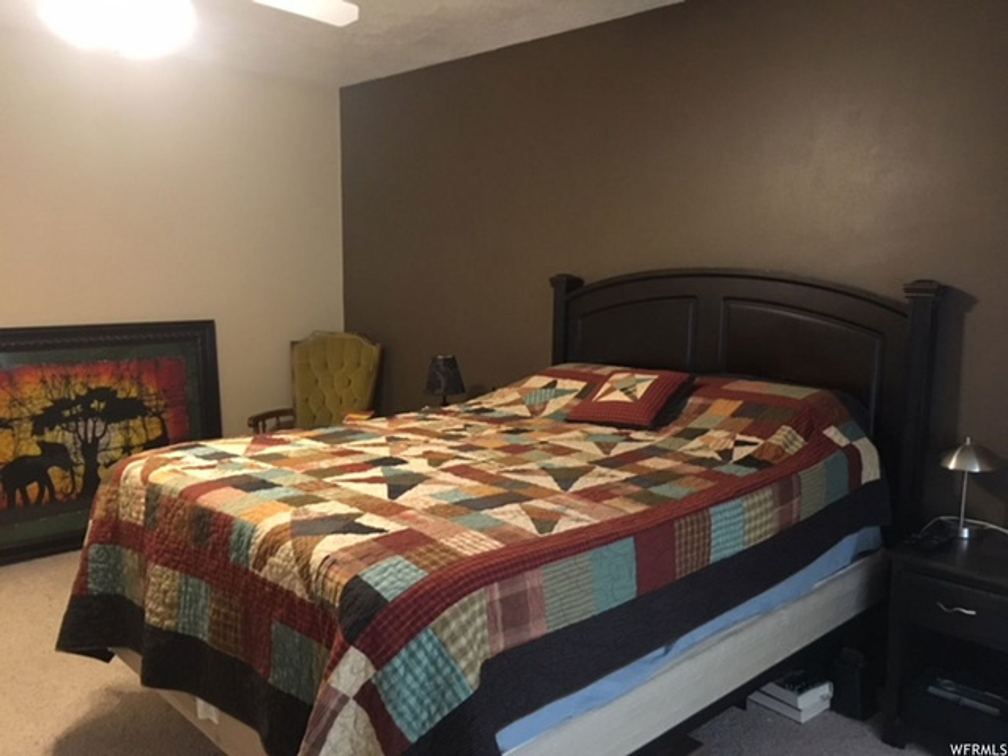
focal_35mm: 29
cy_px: 378
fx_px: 844
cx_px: 504
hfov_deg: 61.7
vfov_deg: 48.2
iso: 250
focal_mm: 4.15
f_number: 2.2
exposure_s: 1/15
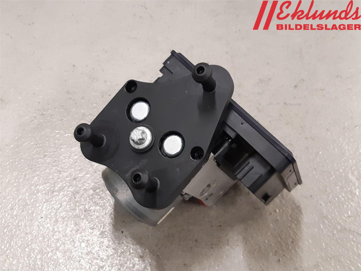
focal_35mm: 26
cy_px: 136
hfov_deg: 67.3
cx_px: 180
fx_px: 271
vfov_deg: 53.1
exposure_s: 1/50
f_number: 1.7
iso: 200
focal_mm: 3.93
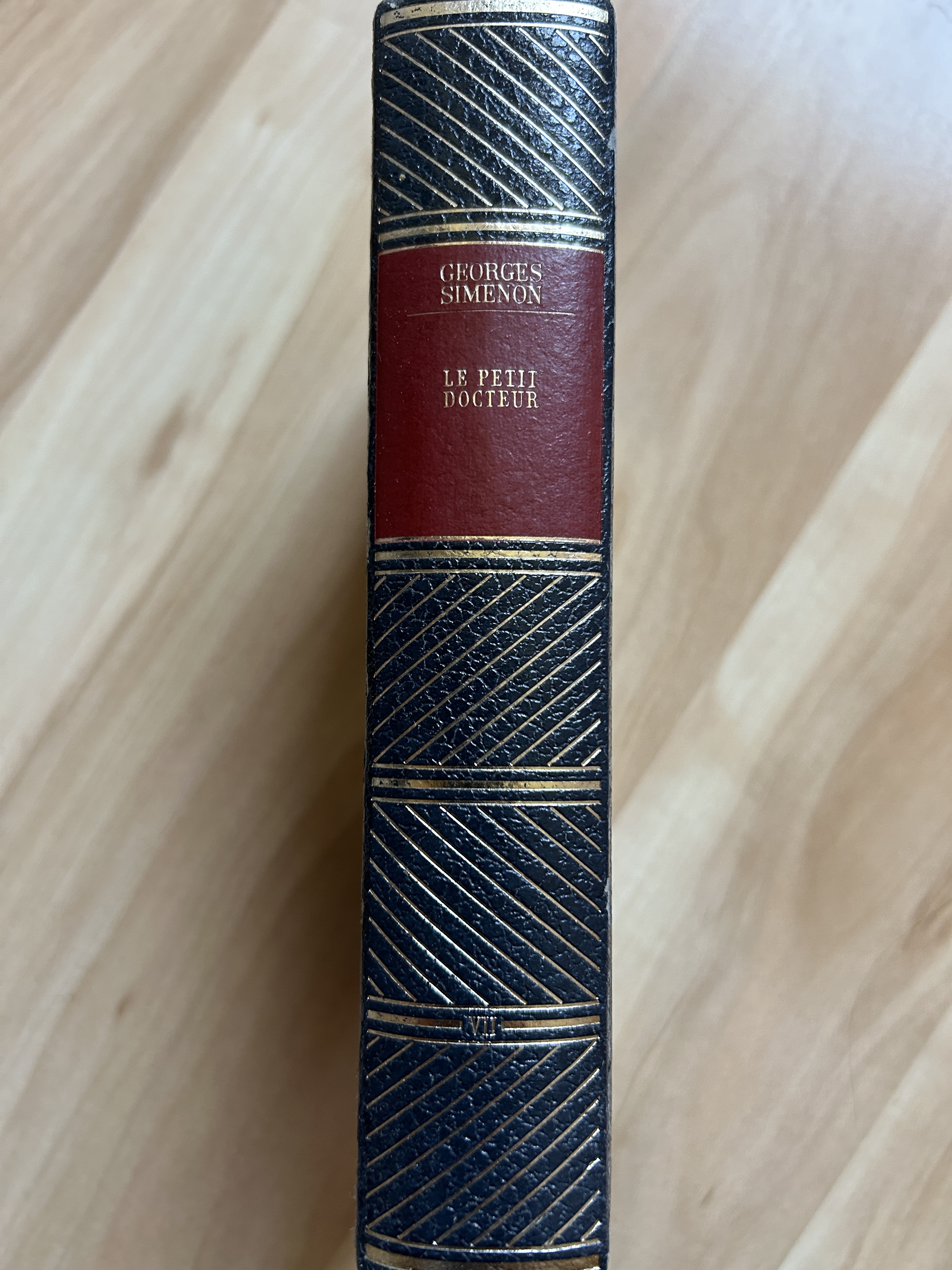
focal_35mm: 26
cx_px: 476
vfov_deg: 67.3
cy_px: 635
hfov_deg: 53.1
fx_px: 953
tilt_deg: -86.3
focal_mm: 5.7
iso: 200
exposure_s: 1/60
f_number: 1.5
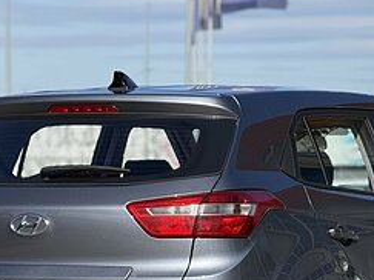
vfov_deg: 5.5
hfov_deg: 7.3
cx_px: 243
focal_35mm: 271
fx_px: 2927
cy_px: 295
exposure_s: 1/1773
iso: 50
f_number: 2.8
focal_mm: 15.66
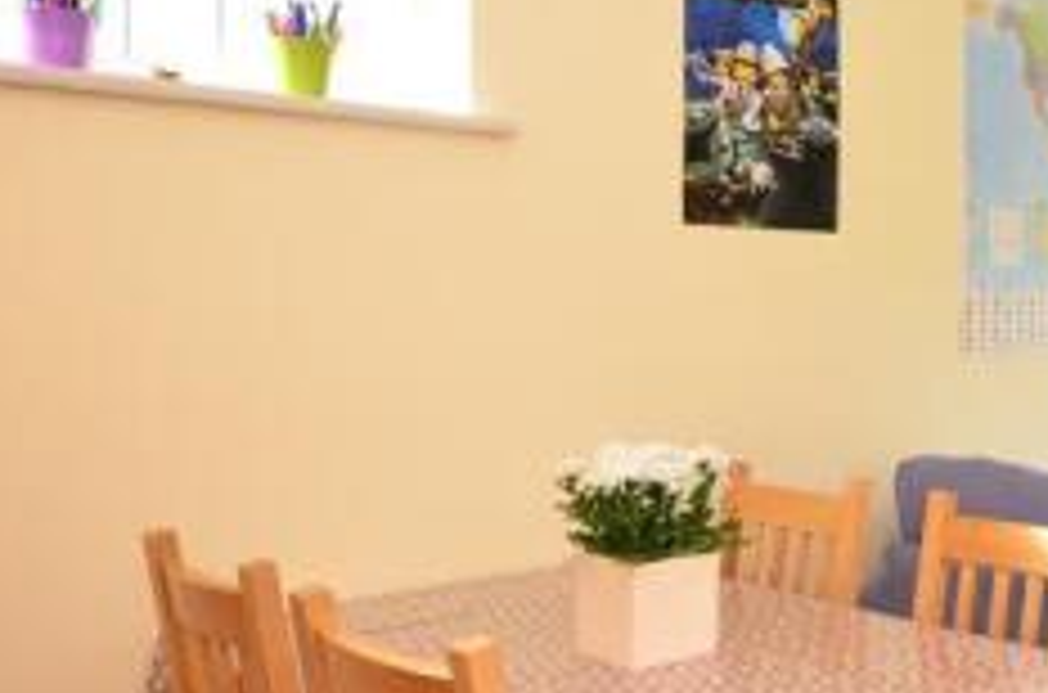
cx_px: 922
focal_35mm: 46
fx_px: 1347
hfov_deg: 39.7
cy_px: 274
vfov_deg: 28.8
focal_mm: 11
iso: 200
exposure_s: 1/10
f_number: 5
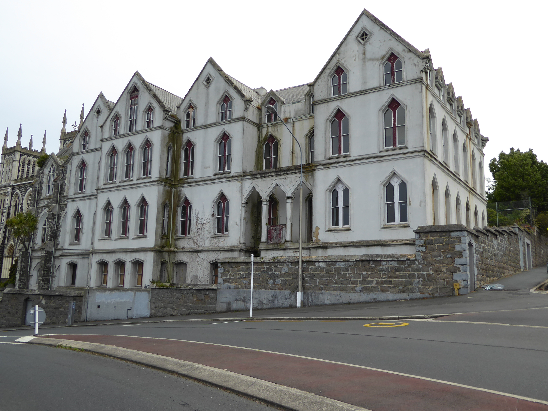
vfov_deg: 44.2
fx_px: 507
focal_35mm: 32
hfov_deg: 56.8
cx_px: 274
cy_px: 206
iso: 80
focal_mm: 5.4
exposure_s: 1/640
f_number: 3.5
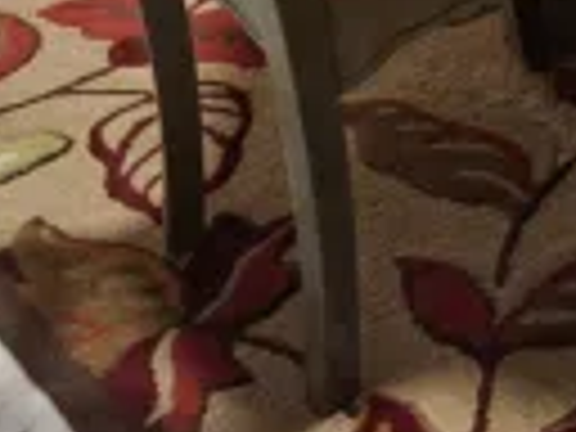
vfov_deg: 12.2
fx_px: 1914
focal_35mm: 115
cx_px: 990
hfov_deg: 15.1
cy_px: -234
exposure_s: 1/33
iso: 250
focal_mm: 5.54
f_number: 1.8
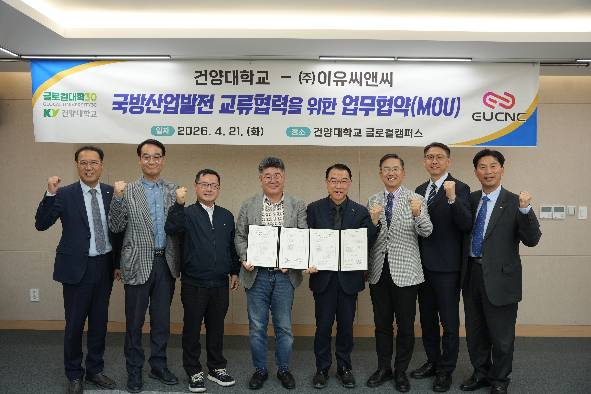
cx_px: 296
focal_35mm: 31
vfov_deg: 42.3
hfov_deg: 60.3
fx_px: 509
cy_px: 197
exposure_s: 1/160
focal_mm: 31
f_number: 4
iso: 500
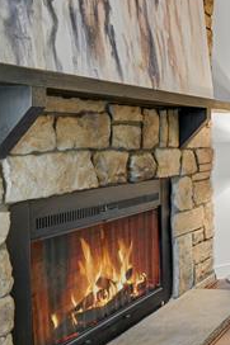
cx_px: 362
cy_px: 133
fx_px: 384
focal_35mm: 40
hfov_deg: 24.3
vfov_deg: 48.1
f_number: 8
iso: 250
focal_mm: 17
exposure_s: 5
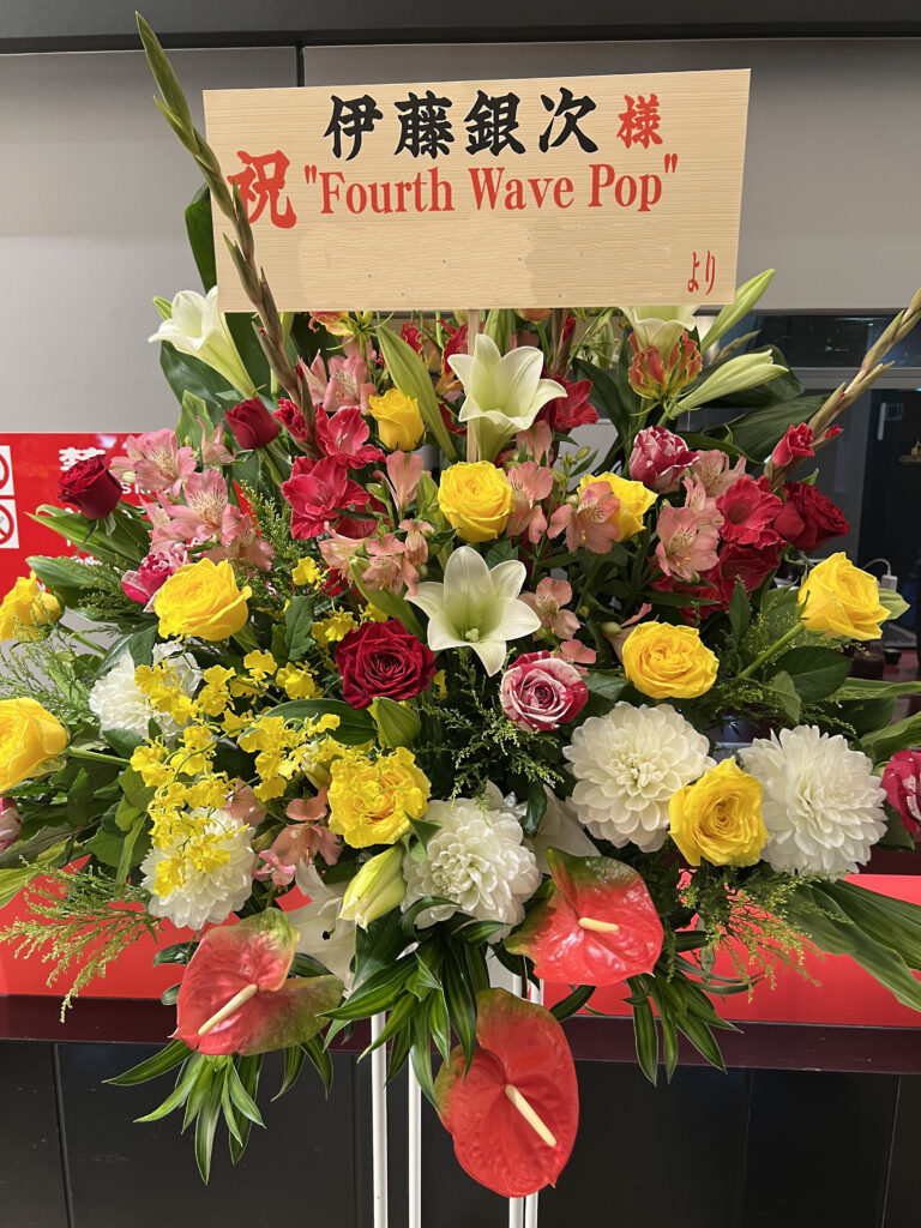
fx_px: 922
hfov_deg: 53.1
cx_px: 460
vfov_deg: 67.3
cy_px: 614
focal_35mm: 26
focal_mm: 5.7
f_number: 1.5
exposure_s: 1/50
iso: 100
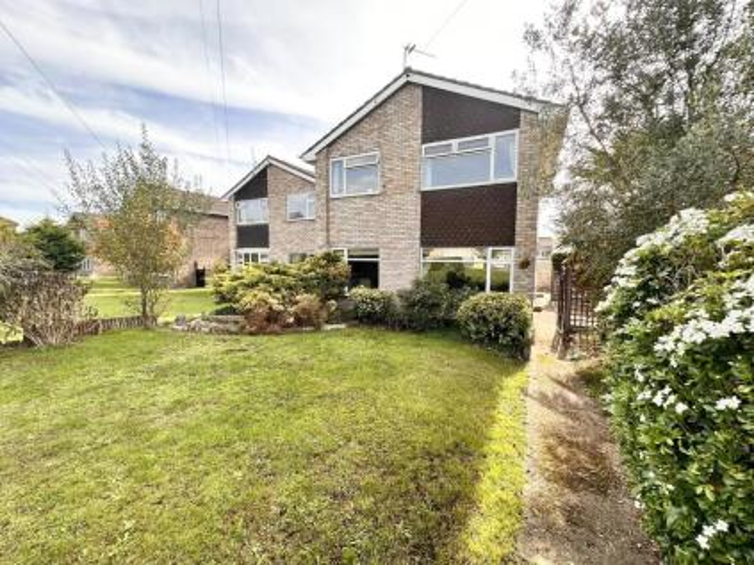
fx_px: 305
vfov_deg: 85.6
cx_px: 377
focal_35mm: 14
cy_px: 282
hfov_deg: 102.1
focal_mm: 2.22
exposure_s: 1/313
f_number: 2.2
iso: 40
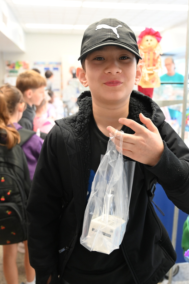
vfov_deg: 52.4
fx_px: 288
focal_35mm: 37
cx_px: 97
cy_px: 140
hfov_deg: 36.3
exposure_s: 1/100
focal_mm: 32.5
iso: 3200
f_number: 4
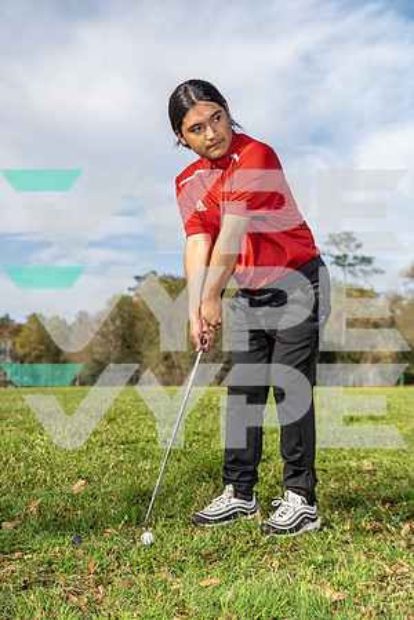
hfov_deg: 22.3
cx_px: 207
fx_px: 1052
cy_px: 310
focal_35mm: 61
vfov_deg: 32.9
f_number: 5.6
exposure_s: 1/250
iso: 100
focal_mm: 61
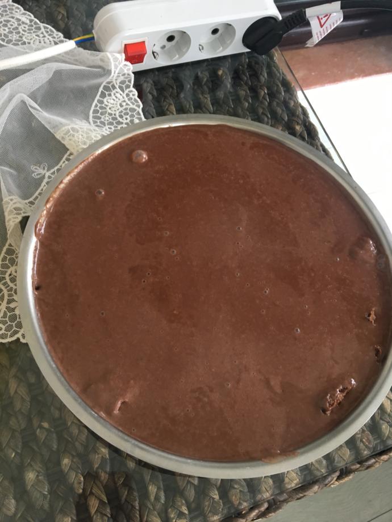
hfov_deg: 48.2
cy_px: 261
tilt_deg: -62.9
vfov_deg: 61.7
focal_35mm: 29
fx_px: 438
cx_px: 196
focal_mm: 4.15
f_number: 2.2
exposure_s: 1/33
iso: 125
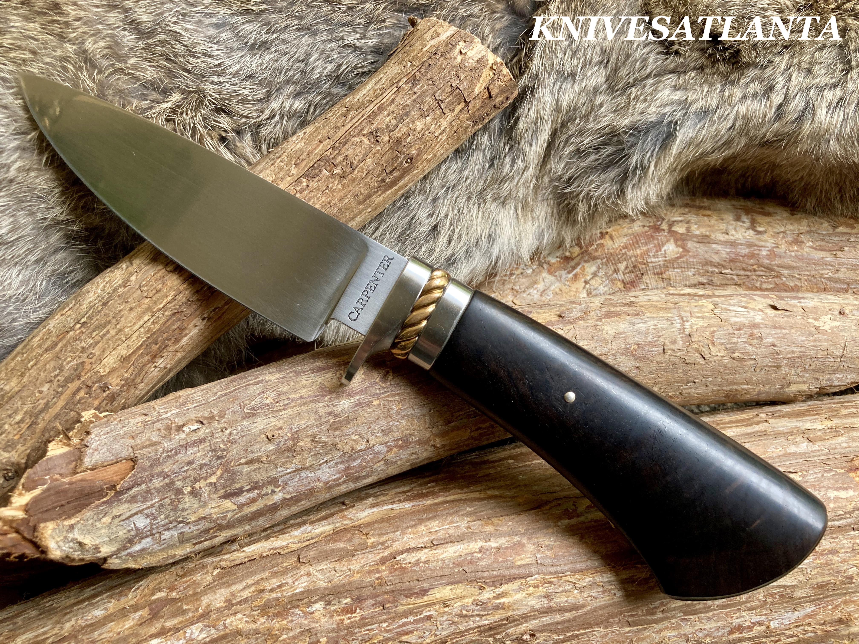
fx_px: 695
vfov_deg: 49.7
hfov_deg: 63.4
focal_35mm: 28
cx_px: 430
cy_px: 322
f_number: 1.8
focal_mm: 3.99
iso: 64
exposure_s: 1/121
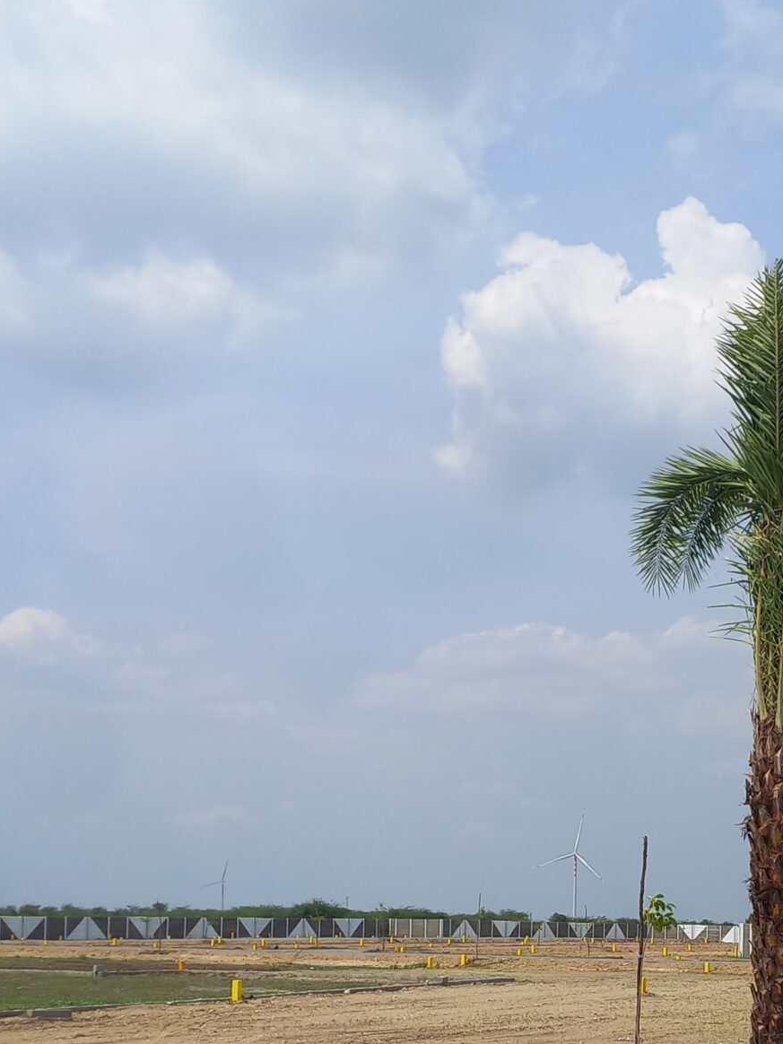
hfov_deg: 25.3
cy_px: 880
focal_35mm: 55
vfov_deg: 33.6
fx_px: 1659
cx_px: 781
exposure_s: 1/1855
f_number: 1.8
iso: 50
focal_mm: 4.65
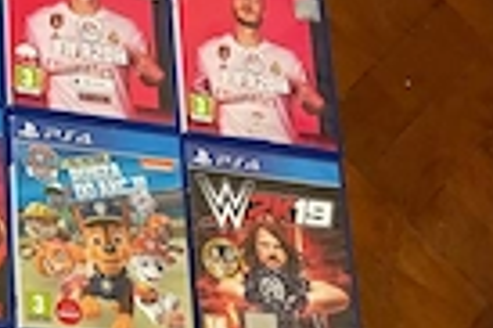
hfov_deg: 24.5
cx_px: -7
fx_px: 1081
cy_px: 533
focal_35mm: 79
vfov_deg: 15.5
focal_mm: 4.2
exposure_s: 1/51
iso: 500
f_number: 1.6
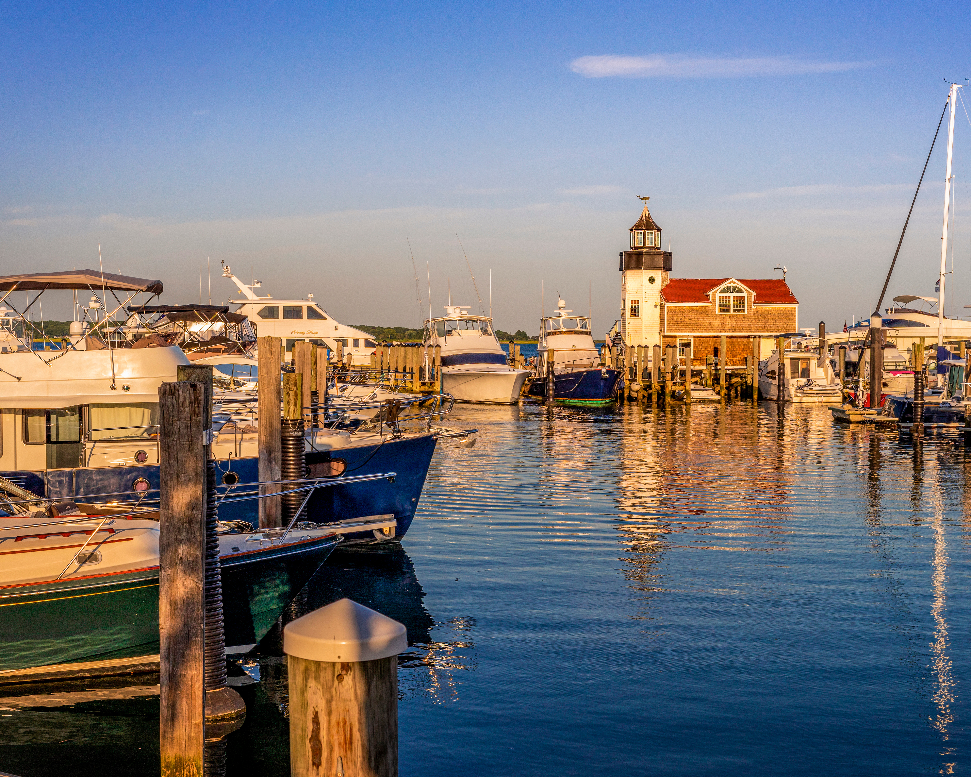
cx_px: 496
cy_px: 392
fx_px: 1638
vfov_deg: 26.7
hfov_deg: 33.0
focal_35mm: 57
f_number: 11
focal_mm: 50
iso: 100
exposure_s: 1/125
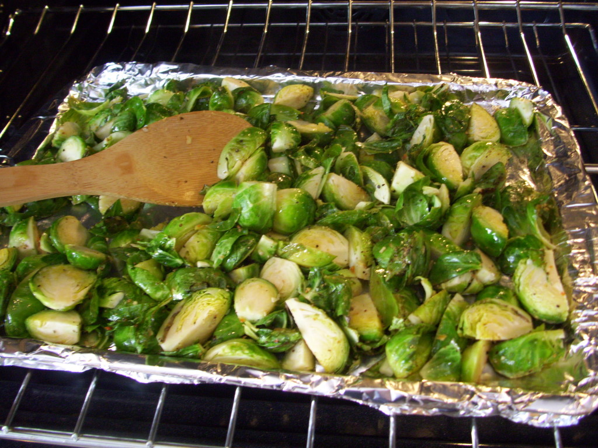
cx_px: 299
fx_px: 587
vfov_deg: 41.8
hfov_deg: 54.0
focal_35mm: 34
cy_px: 224
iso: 160
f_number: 2.9
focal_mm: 5.7
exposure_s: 1/15
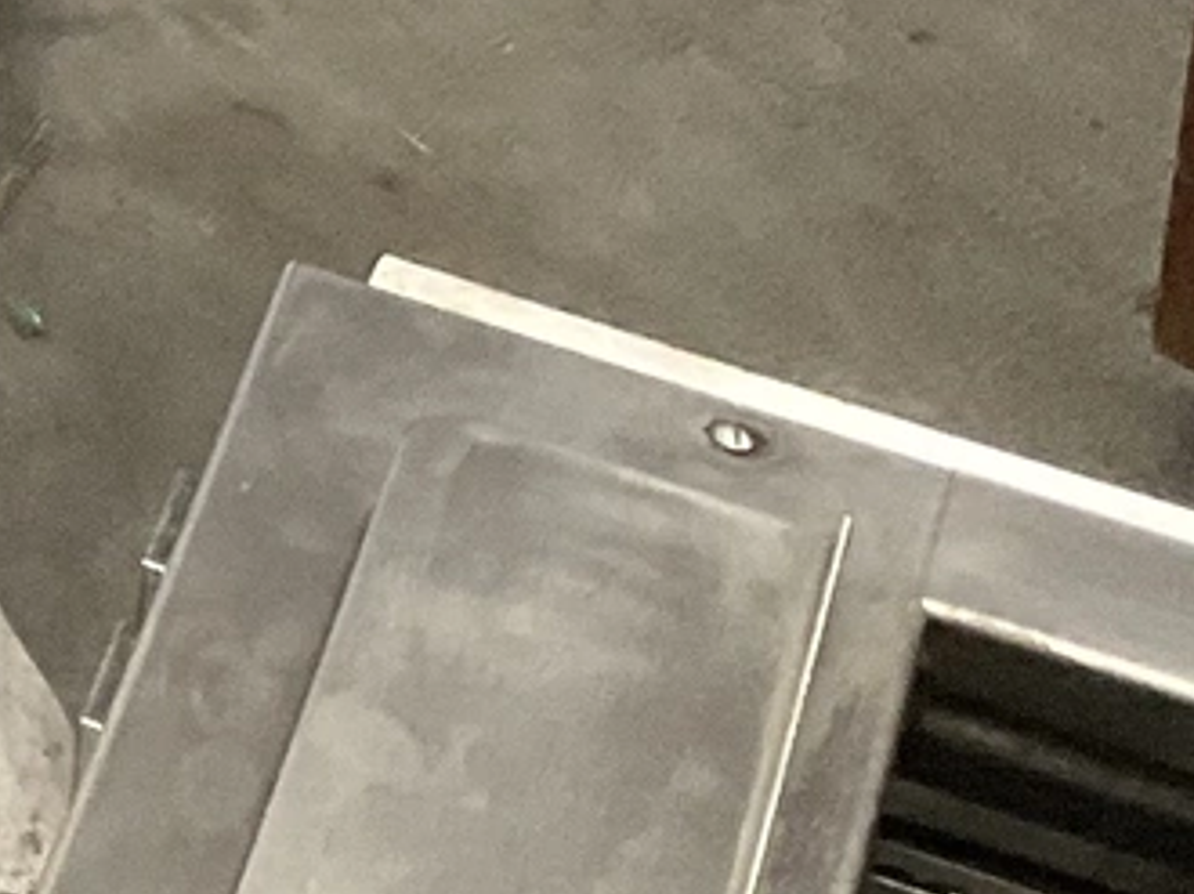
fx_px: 6066
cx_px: -1379
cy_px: -1484
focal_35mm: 176
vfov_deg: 7.7
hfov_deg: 10.2
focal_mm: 3
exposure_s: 1/60
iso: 125
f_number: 1.8
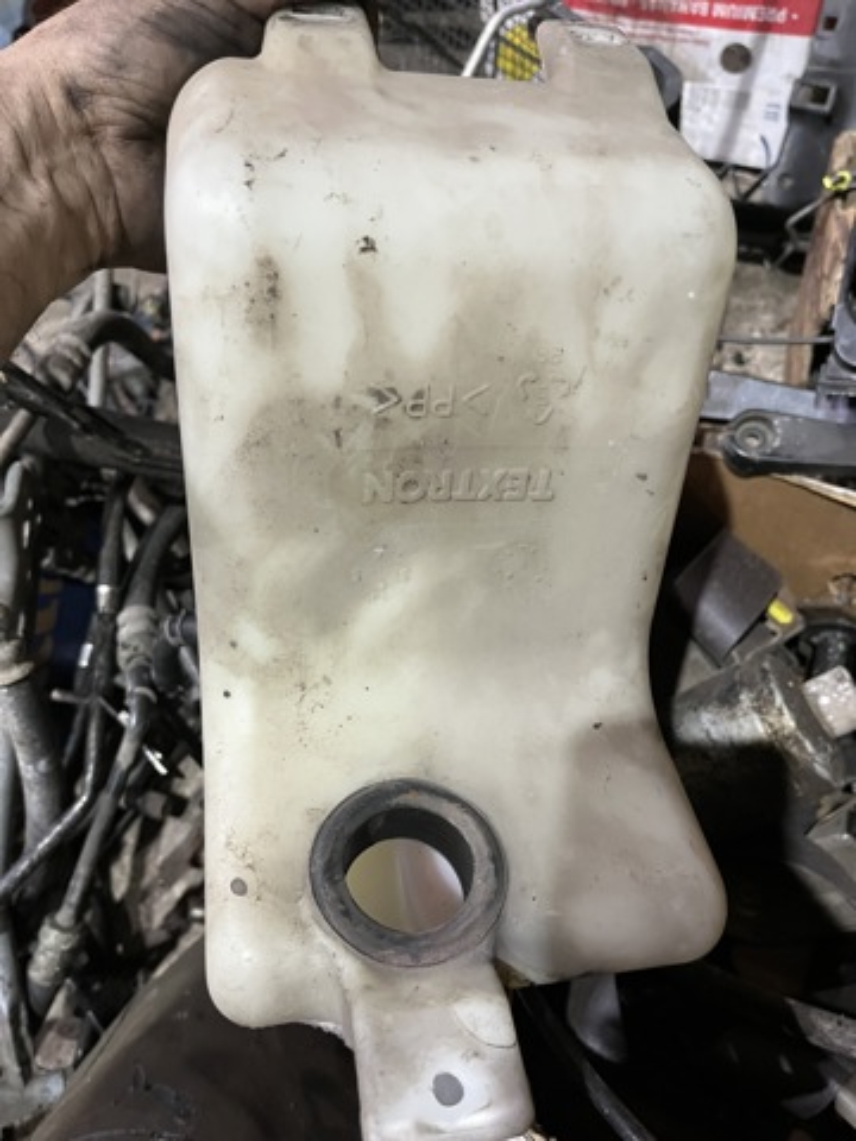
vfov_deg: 67.3
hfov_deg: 53.1
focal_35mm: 26
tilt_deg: -53.7
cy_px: 570
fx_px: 857
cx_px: 428
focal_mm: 5.1
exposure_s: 1/50
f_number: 1.6
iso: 400
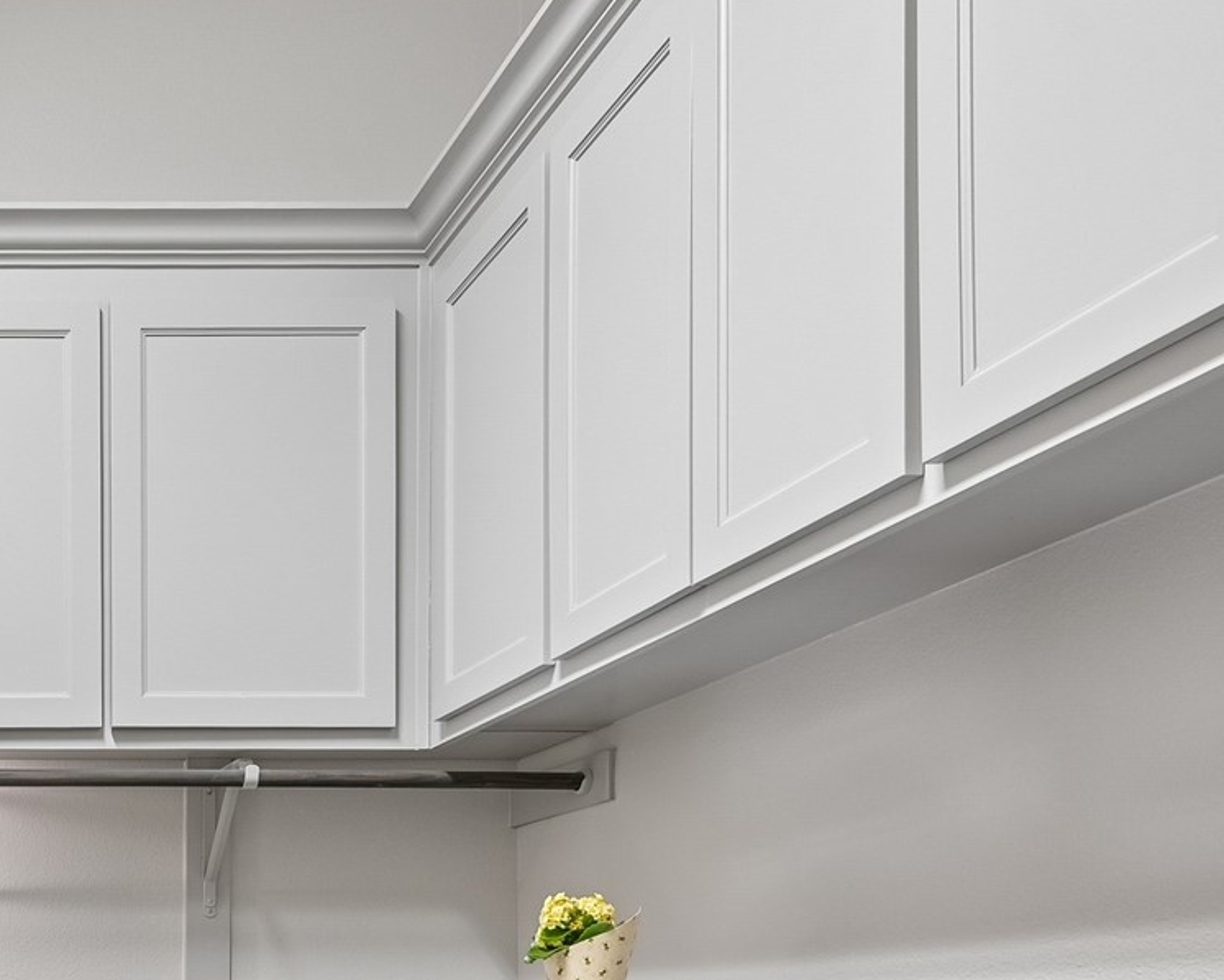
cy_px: 1037
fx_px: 1535
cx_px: -197
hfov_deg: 35.5
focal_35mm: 42
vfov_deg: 31.9
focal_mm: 15.5
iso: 400
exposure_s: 1/4
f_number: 8
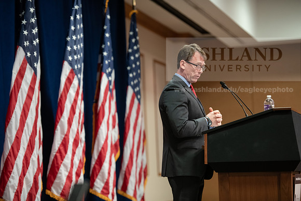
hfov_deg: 15.2
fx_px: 1129
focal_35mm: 135
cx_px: 150
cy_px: 100
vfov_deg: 10.2
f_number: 2.8
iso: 2000
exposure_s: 1/200
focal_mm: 135
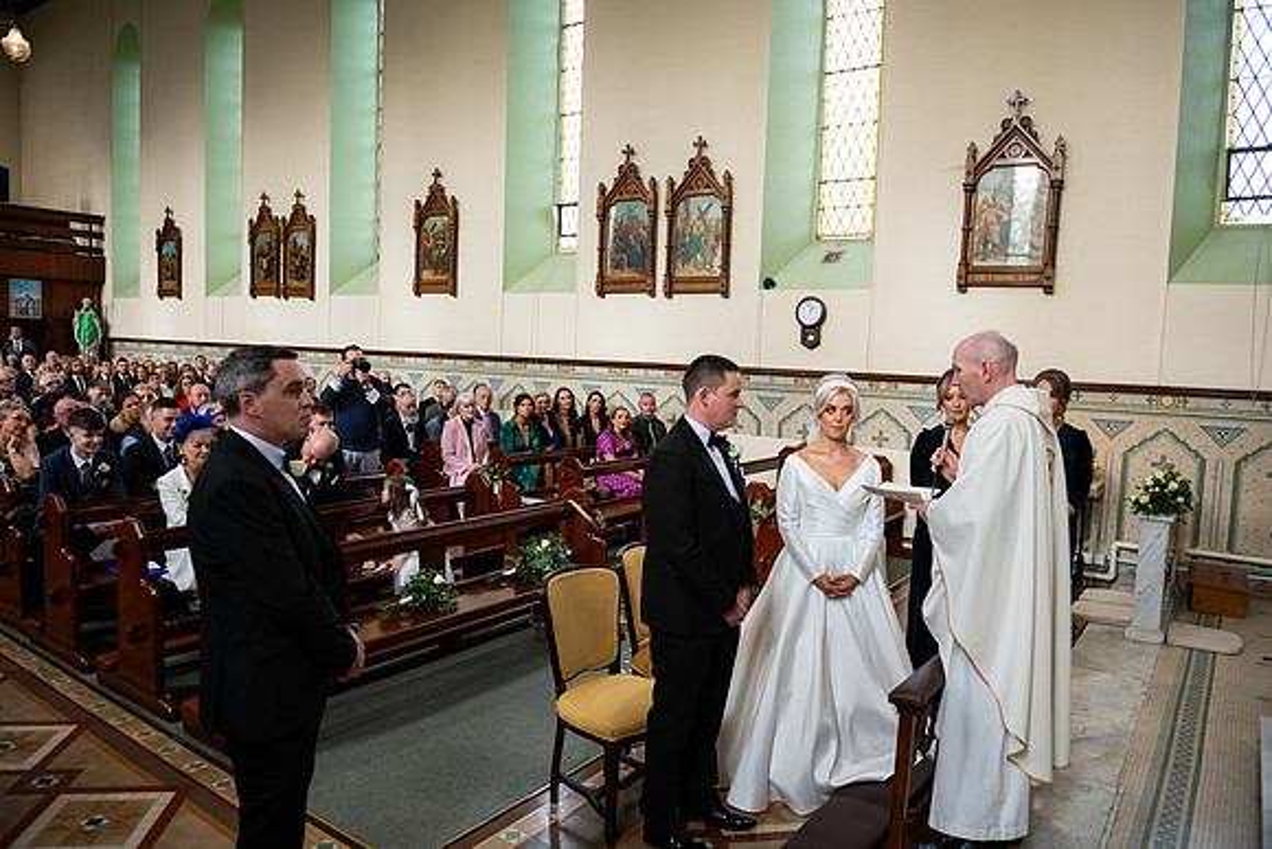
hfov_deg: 73.7
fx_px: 848
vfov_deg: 53.2
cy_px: 424
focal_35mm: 24
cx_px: 636
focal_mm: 24
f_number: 3.5
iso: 1000
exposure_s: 1/320
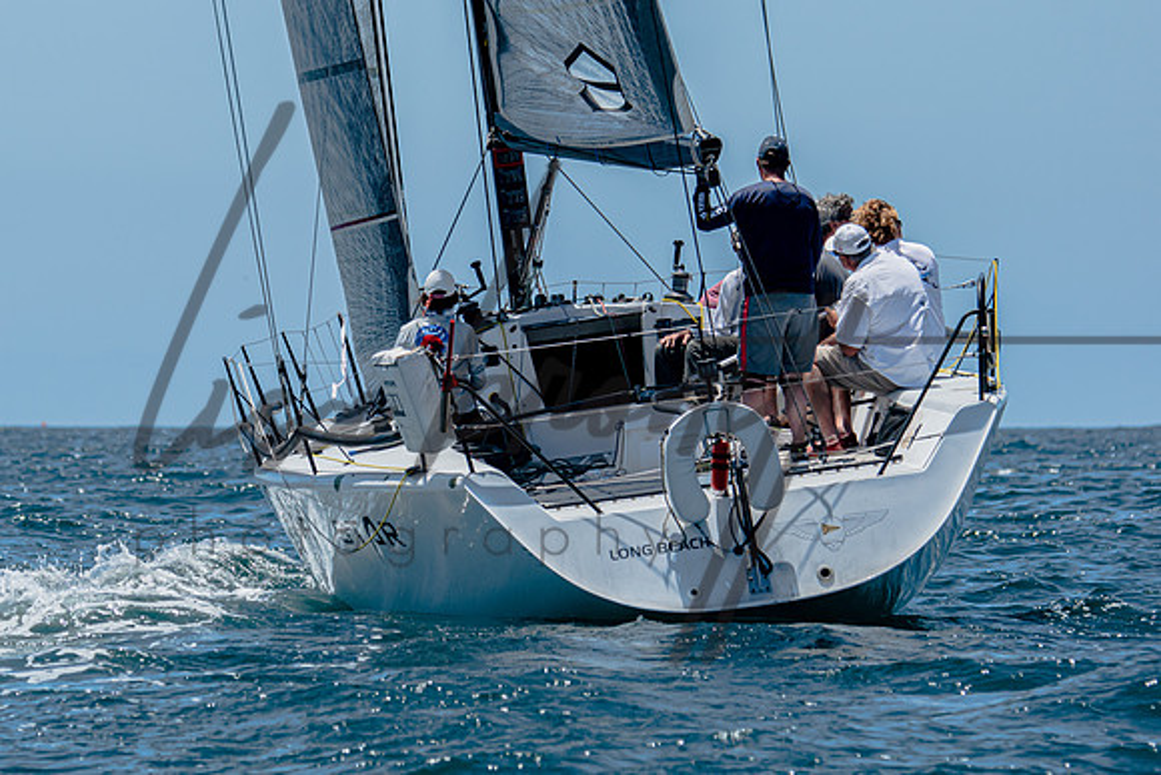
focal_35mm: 348
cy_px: 442
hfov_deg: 5.9
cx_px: 483
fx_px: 11211
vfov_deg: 4.0
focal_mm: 195
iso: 200
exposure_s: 1/1600
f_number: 5.3
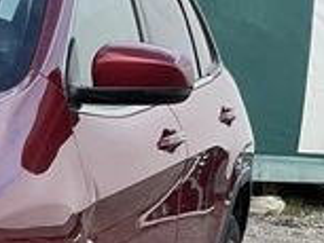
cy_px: 354
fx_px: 1330
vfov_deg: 10.2
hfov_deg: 12.6
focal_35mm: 142
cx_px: -260
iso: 25
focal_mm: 3
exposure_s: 1/804
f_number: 1.8
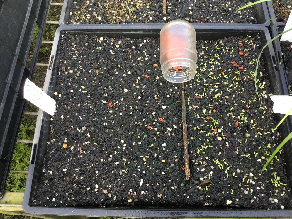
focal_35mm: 31
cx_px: 146
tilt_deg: -62.7
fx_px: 261
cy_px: 110
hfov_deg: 58.4
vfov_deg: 45.4
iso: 40
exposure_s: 1/33
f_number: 2.4
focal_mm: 3.3
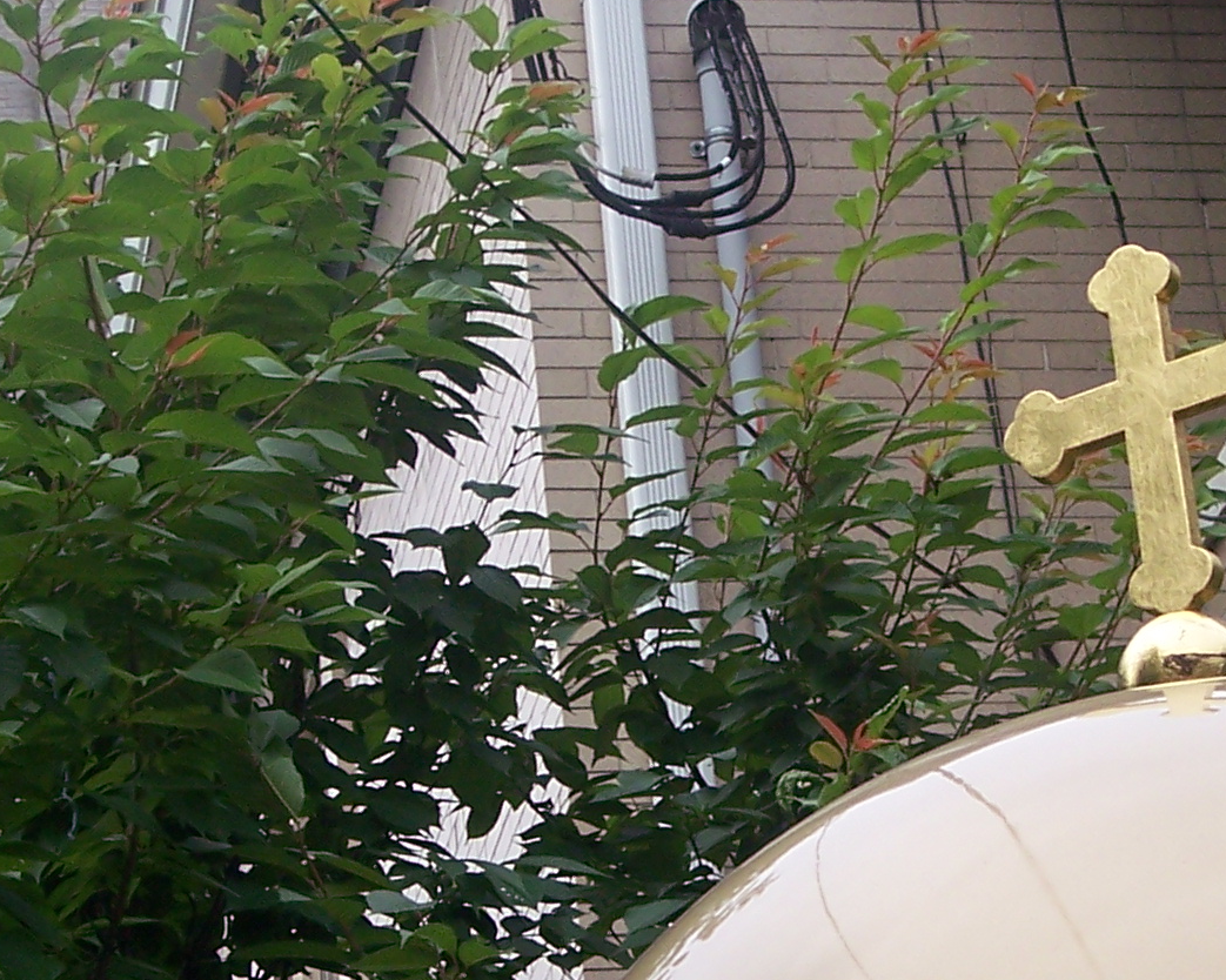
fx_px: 5043
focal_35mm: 139
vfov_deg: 11.1
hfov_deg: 13.9
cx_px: 690
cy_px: 226
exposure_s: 1/350
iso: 100
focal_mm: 10.7
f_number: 4
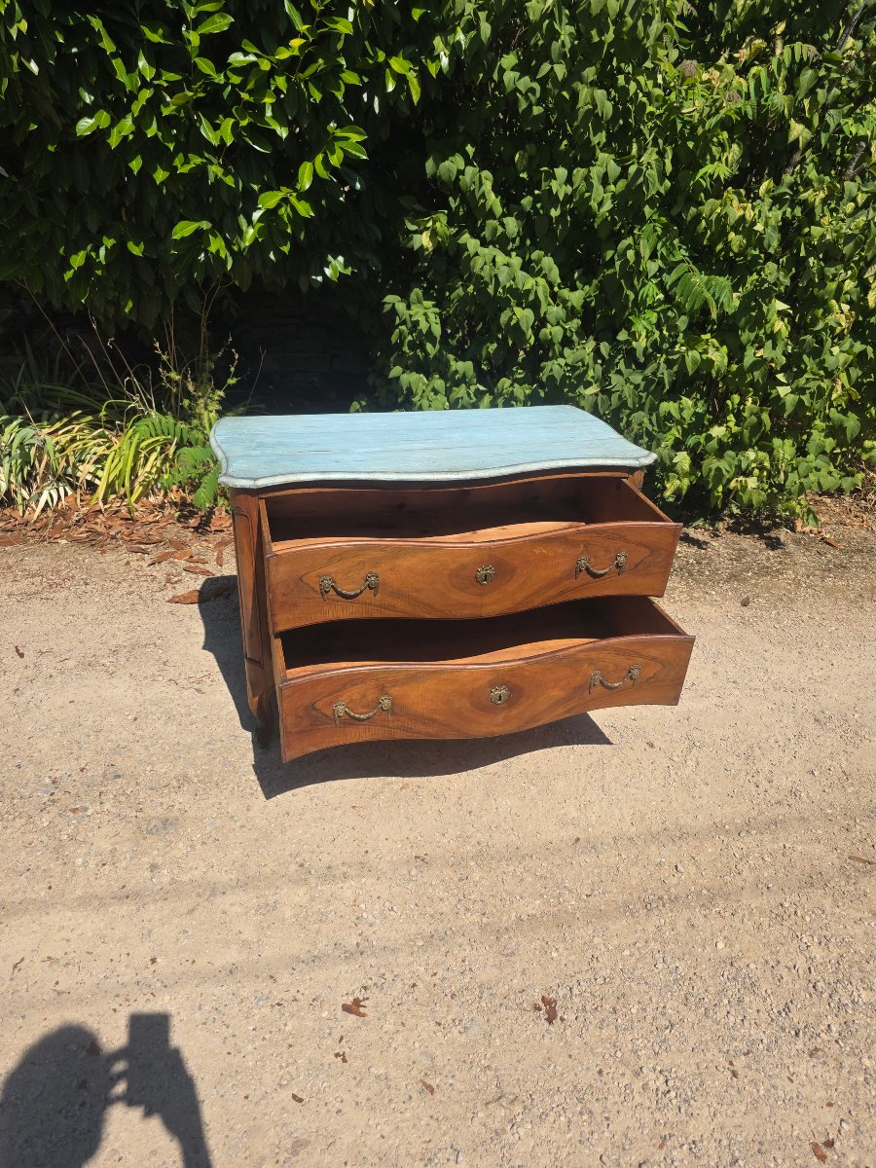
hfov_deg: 58.9
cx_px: 438
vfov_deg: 73.9
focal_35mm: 23
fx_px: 776
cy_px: 584
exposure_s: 1/7626
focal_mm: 6.3
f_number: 1.7
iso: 80
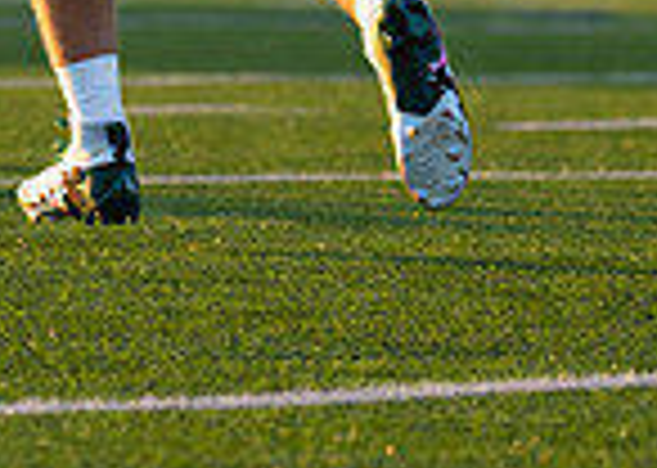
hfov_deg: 2.7
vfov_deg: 1.9
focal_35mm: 739
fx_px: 13777
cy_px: -29
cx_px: -97
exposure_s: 1/1250
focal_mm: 118
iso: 200
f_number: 2.8
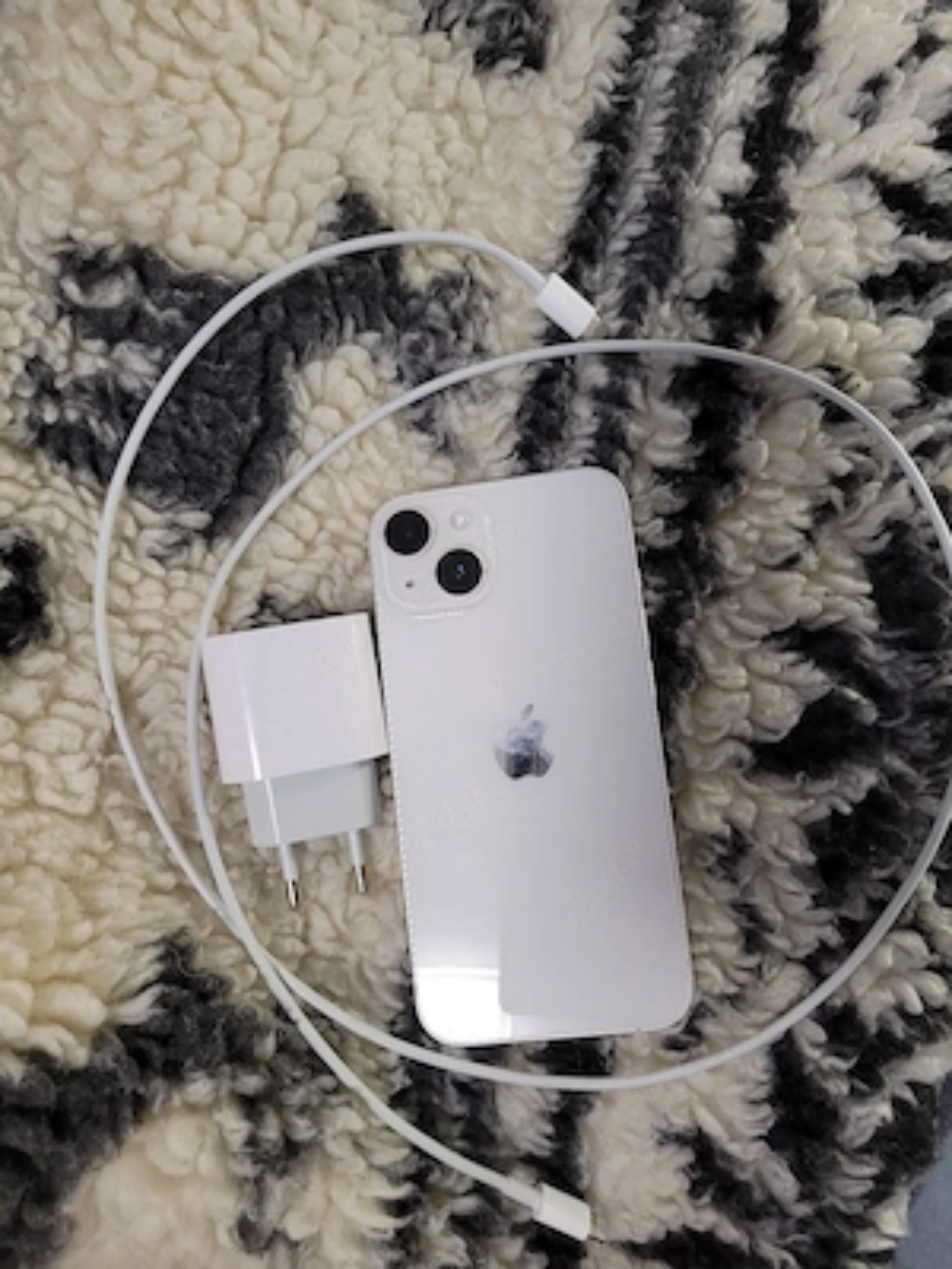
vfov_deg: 67.3
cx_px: 476
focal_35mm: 26
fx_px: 953
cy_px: 634
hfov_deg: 53.1
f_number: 1.8
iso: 400
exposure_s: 1/50
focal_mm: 5.4
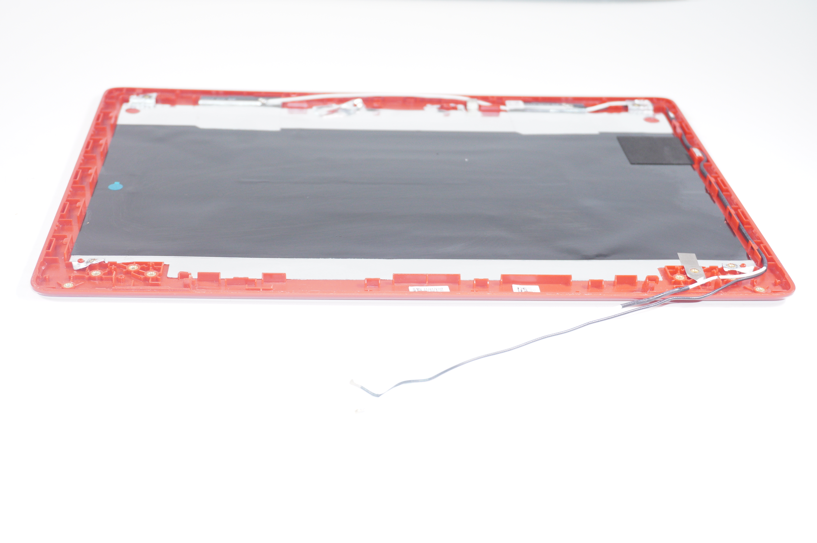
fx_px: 1156
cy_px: 272
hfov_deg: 38.9
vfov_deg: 26.4
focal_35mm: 51
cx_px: 408
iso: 640
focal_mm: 34
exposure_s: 1/160
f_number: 5.6
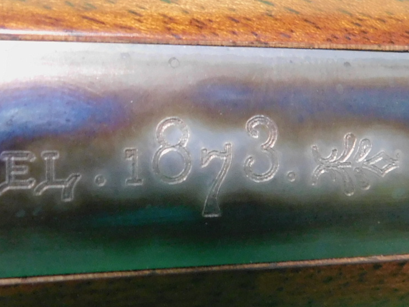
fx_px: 839
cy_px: 171
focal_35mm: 71
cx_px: 194
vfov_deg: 20.7
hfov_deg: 27.4
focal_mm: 4
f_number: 3
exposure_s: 1/15
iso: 400
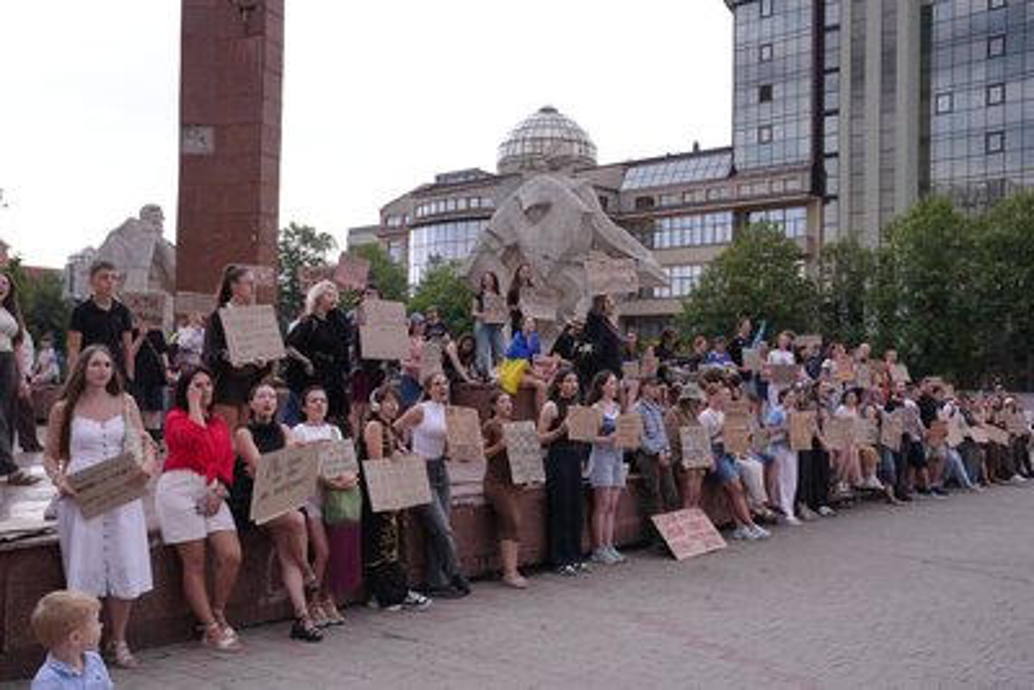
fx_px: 1006
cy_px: 345
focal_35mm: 35
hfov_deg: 54.4
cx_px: 517
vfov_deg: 37.9
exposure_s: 1/80
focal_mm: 35
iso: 640
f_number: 5.6
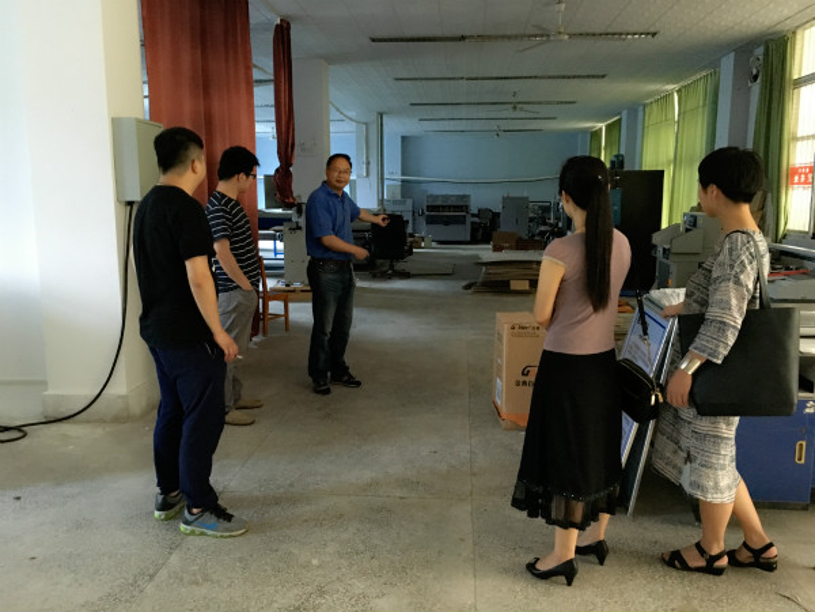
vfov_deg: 48.2
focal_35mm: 29
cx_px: 408
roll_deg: -0.1
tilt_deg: -10.0
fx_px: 683
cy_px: 306
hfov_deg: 61.7
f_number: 2.2
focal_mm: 4.15
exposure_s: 1/17
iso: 250
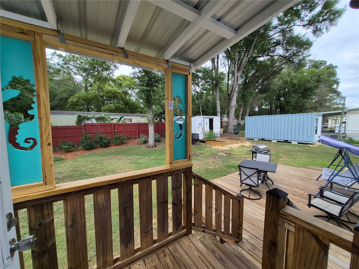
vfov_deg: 89.9
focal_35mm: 13
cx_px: 180
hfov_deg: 106.2
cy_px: 134
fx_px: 135
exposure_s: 1/772
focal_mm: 1.74
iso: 40
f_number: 2.2
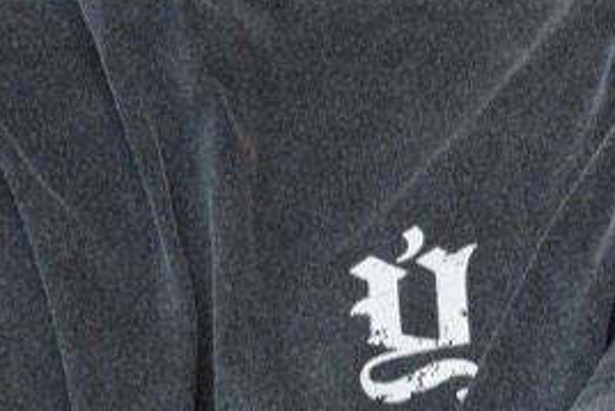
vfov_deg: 4.7
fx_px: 4991
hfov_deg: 7.0
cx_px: 186
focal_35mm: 292
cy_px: -37
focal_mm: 49
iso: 250
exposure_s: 1/200
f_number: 4.5
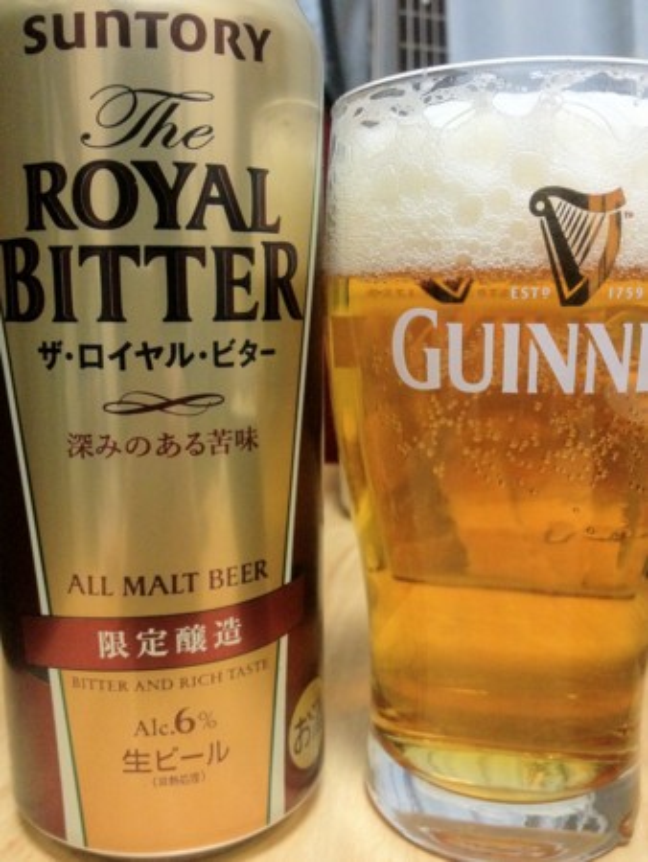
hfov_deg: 40.7
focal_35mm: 35
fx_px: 873
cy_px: 431
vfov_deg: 52.6
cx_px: 324
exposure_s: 1/20
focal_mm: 4.28
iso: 400
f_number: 2.4
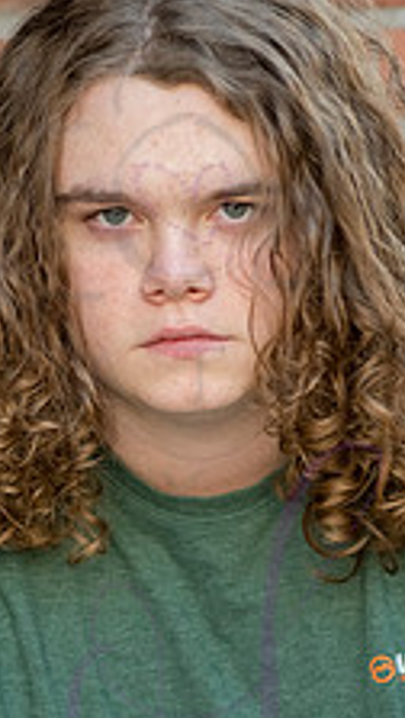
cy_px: 489
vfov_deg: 8.2
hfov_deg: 4.6
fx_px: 5023
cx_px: 196
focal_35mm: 264
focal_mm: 125
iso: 640
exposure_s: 1/320
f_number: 3.5
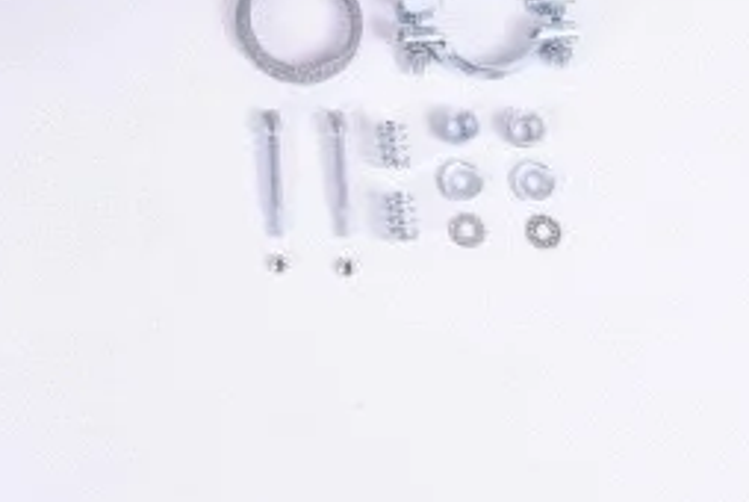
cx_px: -77
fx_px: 1837
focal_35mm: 88
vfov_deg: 15.1
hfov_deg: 21.8
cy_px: -61
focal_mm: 25
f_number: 16
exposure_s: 1/60
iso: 400
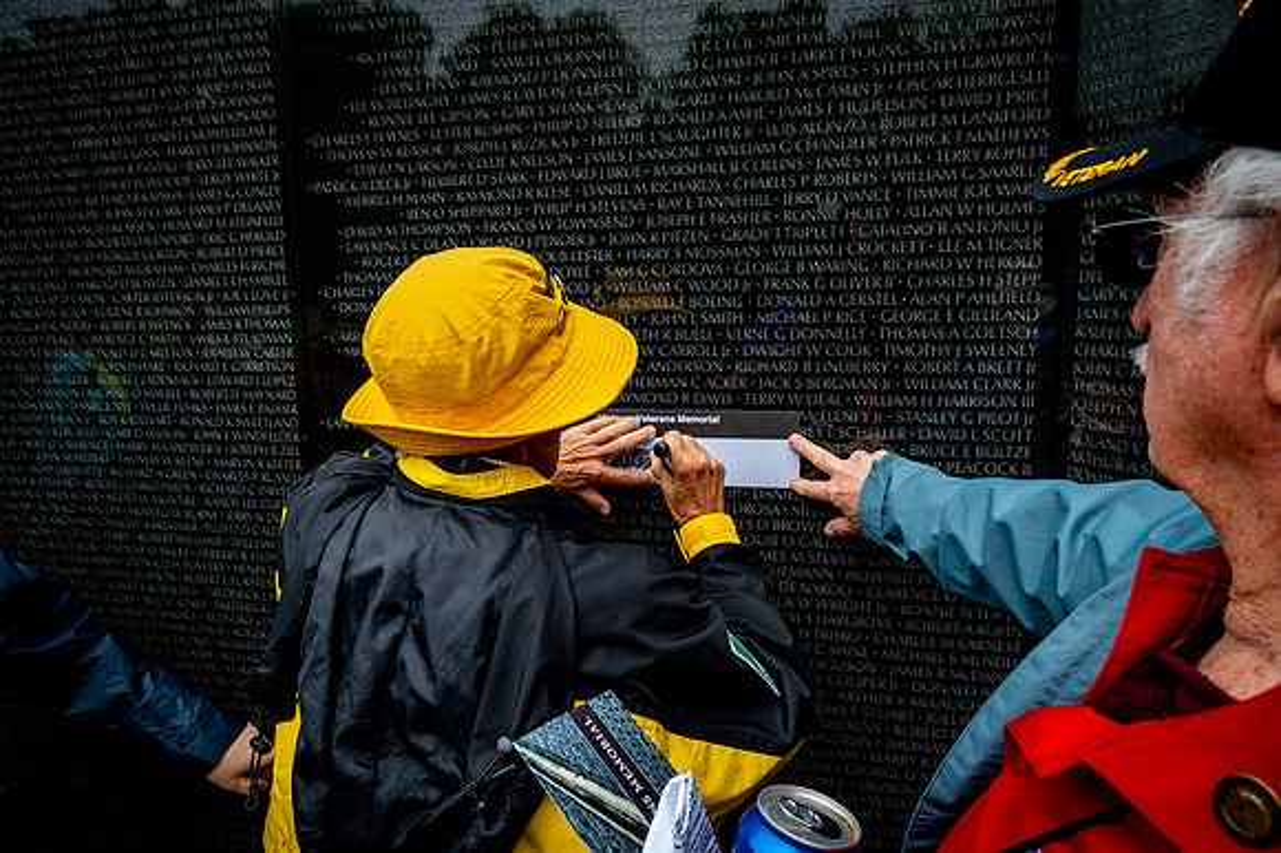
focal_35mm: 24
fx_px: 853
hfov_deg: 73.8
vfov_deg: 53.1
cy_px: 426
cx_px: 640
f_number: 8
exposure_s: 1/640
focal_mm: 24
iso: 640
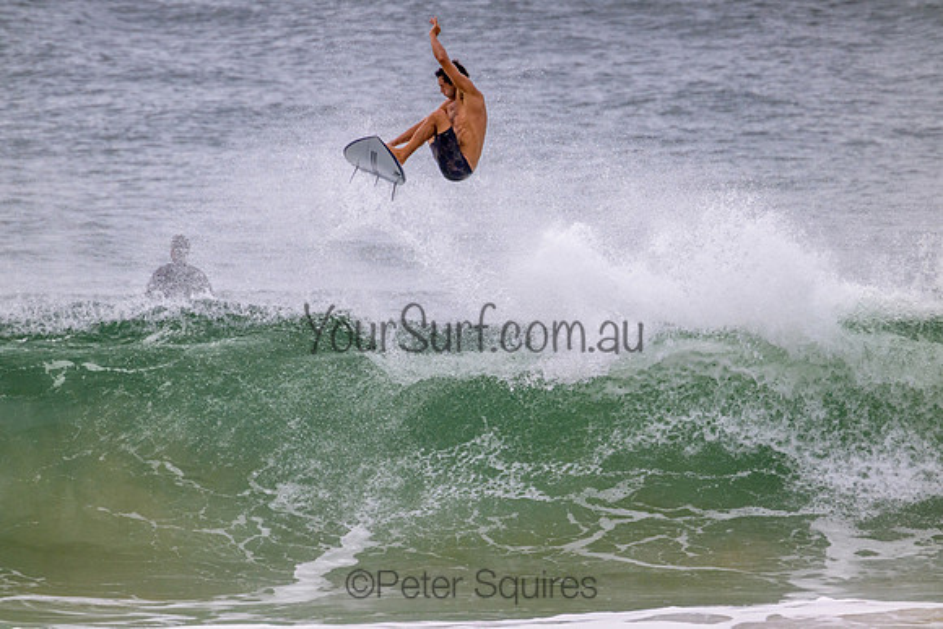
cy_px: 314
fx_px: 20959
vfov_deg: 1.7
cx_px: 472
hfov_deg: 2.6
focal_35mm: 800
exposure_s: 1/2000
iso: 1400
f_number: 11
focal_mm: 800
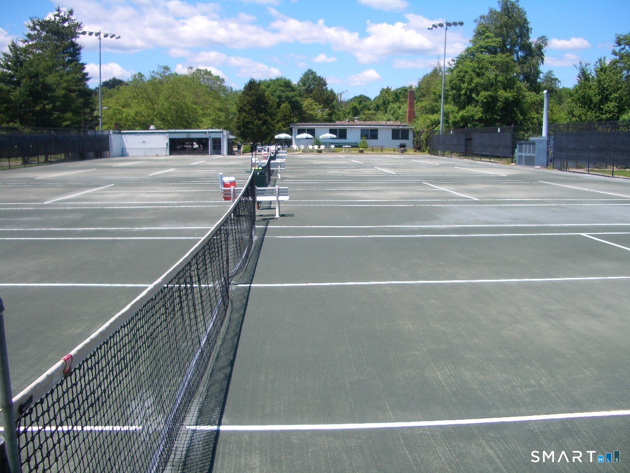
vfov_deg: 40.7
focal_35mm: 35
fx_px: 637
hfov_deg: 52.6
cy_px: 236
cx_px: 315
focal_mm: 5.8
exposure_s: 1/800
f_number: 2.6
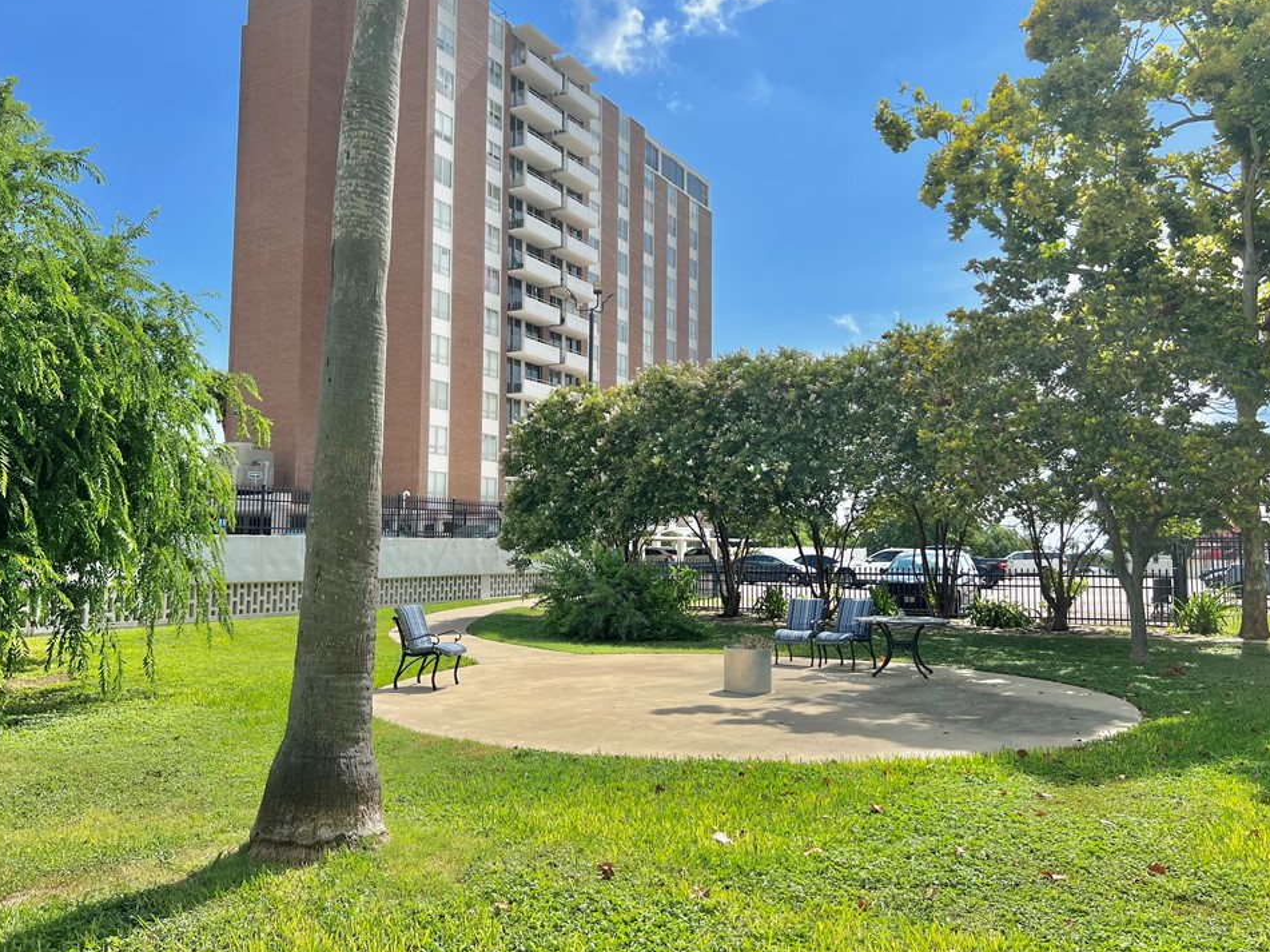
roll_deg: -0.8
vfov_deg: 49.7
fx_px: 1027
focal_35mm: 28
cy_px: 453
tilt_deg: +5.0
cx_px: 634
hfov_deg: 63.5
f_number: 1.5
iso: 50
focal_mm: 5.7
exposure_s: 1/4630
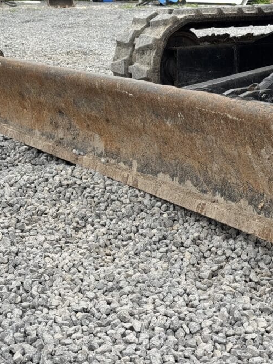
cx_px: 183
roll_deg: +0.8
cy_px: 182
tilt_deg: -13.9
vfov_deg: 29.8
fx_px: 684
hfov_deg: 22.5
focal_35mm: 65
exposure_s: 1/939
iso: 64
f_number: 1.78
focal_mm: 6.76
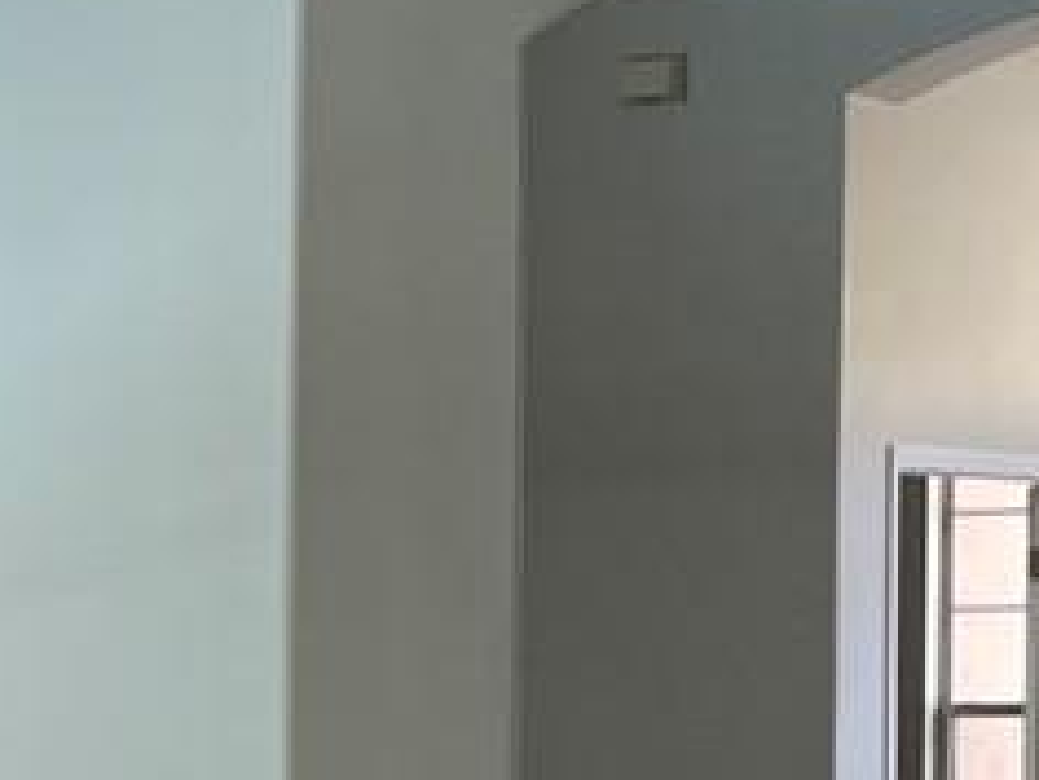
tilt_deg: -3.7
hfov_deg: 10.7
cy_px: 961
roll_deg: +0.5
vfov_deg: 8.3
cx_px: -652
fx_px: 5283
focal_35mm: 176
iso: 32
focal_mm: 4.2
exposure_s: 1/175
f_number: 1.6
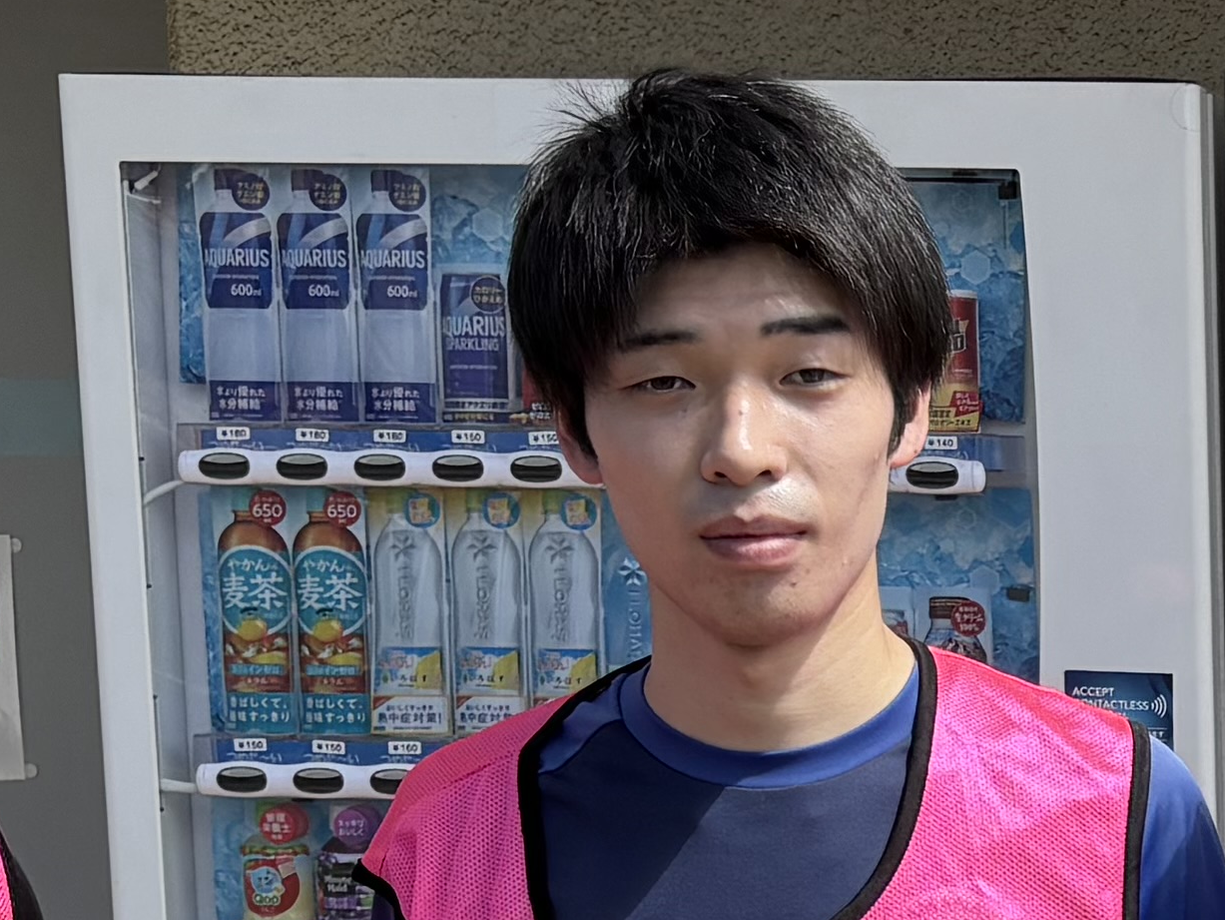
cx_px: 1816
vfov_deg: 11.9
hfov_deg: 15.1
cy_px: 1231
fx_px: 4283
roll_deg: -0.6
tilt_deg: -11.1
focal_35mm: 121
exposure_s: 1/2024
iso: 50
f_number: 1.6
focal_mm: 5.96
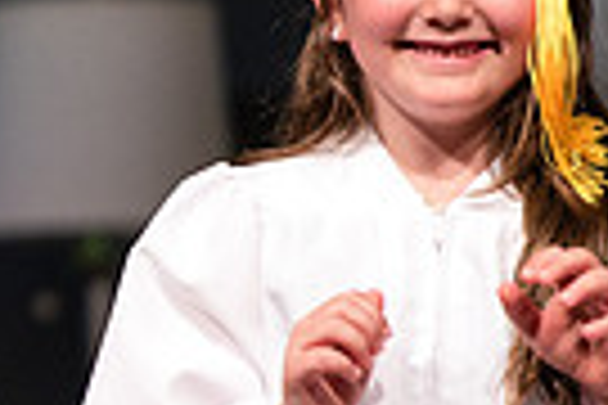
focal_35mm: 1025
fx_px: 17310
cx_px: -454
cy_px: 345
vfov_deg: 1.3
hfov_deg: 2.0
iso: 500
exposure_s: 1/800
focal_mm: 200
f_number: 2.8
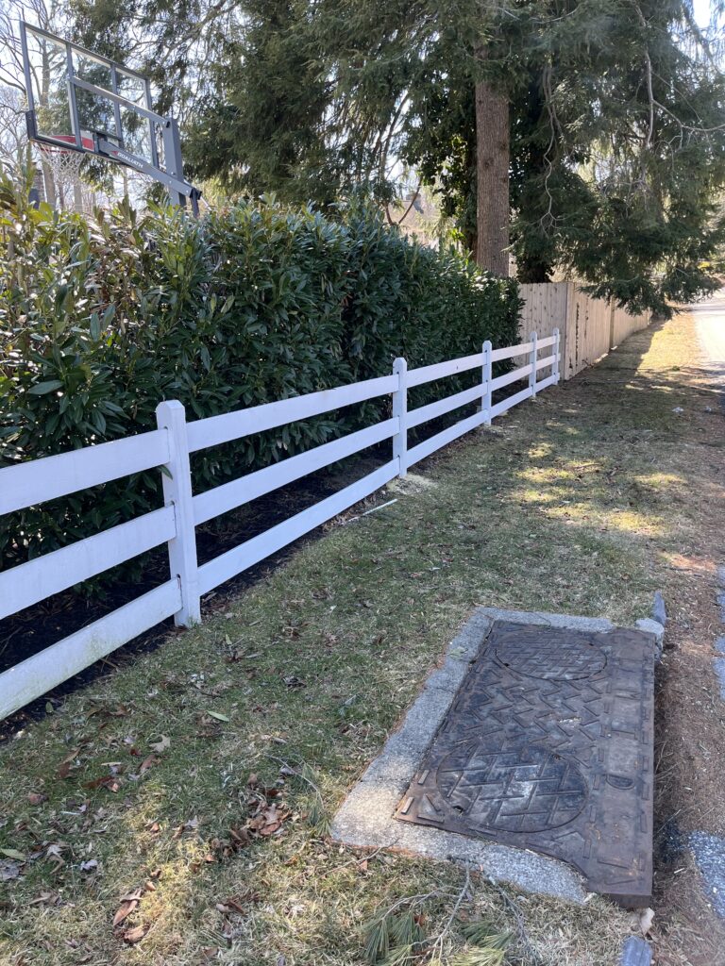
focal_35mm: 26
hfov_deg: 53.1
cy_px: 483
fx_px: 726
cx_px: 362
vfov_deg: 67.3
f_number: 1.6
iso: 40
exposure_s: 1/187
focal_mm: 5.1
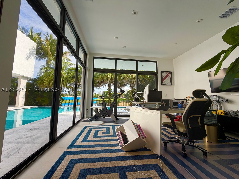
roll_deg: -0.6
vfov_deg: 85.7
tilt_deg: +5.0
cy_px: 90
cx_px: 120
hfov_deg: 102.1
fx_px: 97
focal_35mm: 14
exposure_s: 1/210
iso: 40
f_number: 2.2
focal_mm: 2.22
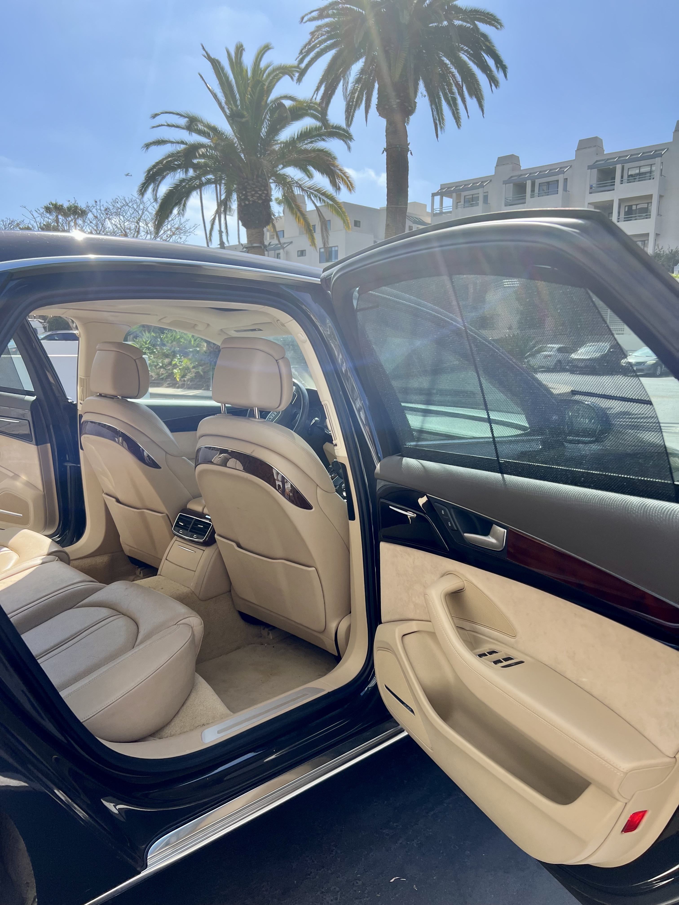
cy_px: 452
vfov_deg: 67.3
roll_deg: -0.4
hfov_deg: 53.1
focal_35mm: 26
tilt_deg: -8.7
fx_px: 680
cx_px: 340
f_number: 1.5
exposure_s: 1/1597
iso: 50
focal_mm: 5.7
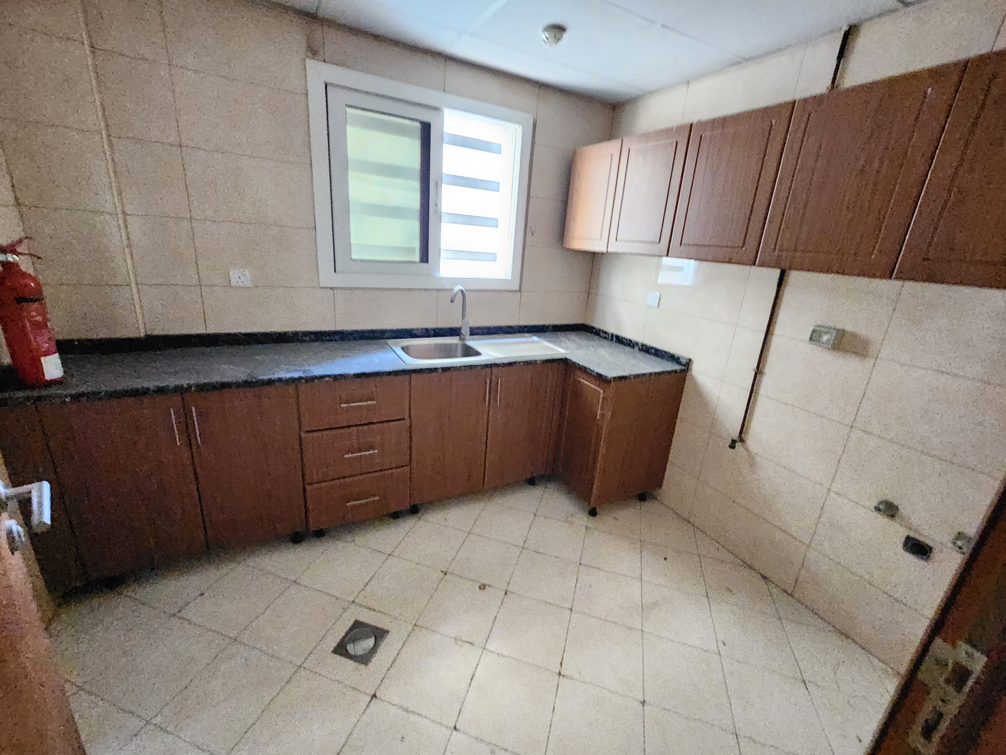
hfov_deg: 106.2
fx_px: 378
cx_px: 503
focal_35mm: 13
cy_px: 378
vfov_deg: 89.9
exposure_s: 1/24
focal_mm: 2.2
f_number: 2.2
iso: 2500
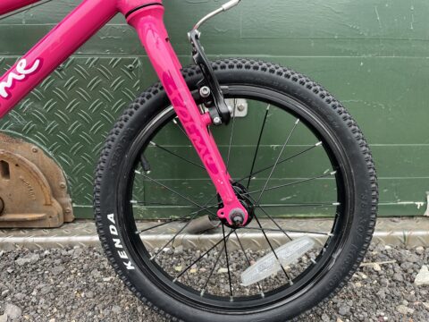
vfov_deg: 53.1
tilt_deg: -12.1
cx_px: 214
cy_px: 161
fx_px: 322
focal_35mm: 26
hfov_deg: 67.3
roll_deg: +0.1
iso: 40
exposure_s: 1/247
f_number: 1.6
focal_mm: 5.1
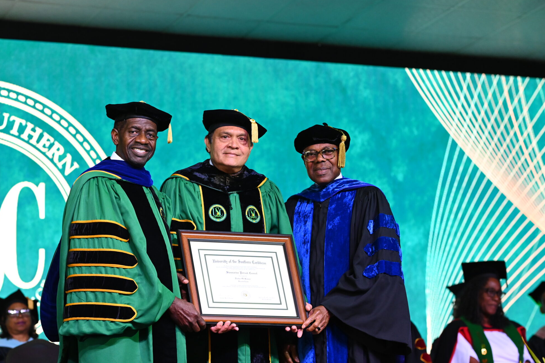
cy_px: 216
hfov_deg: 18.4
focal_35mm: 111
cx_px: 203
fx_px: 1679
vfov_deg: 12.3
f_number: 2.8
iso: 2500
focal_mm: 85
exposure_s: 1/320
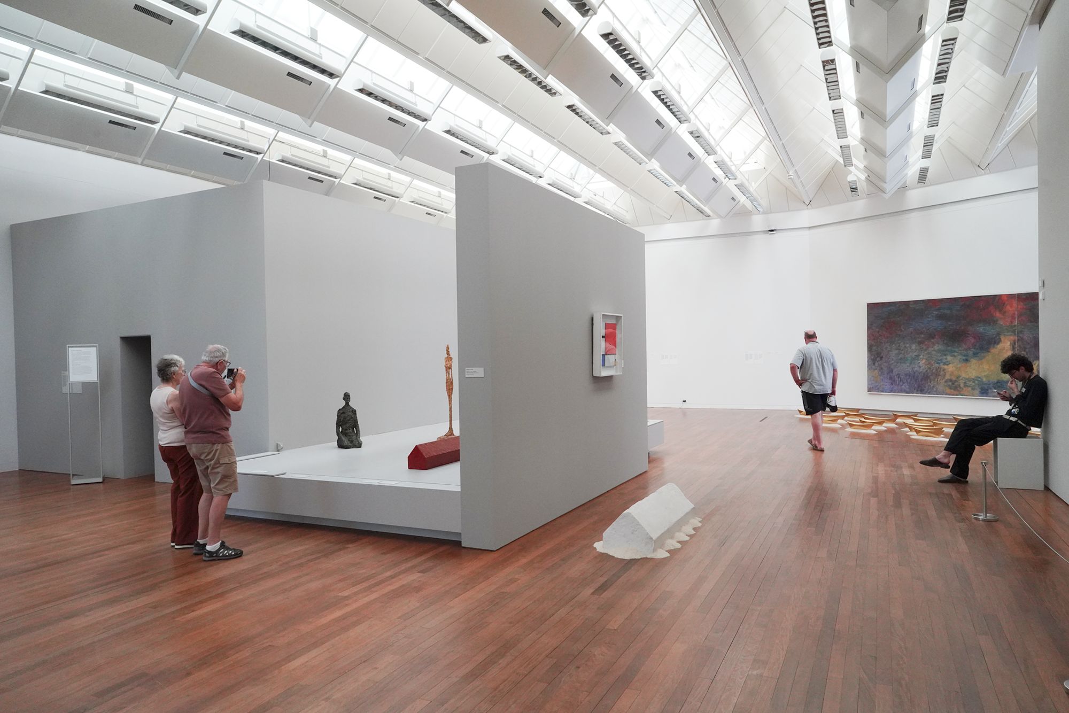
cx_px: 534
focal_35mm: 24
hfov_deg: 73.7
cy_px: 356
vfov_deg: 53.1
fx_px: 713
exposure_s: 1/80
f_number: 13
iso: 3200
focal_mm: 24
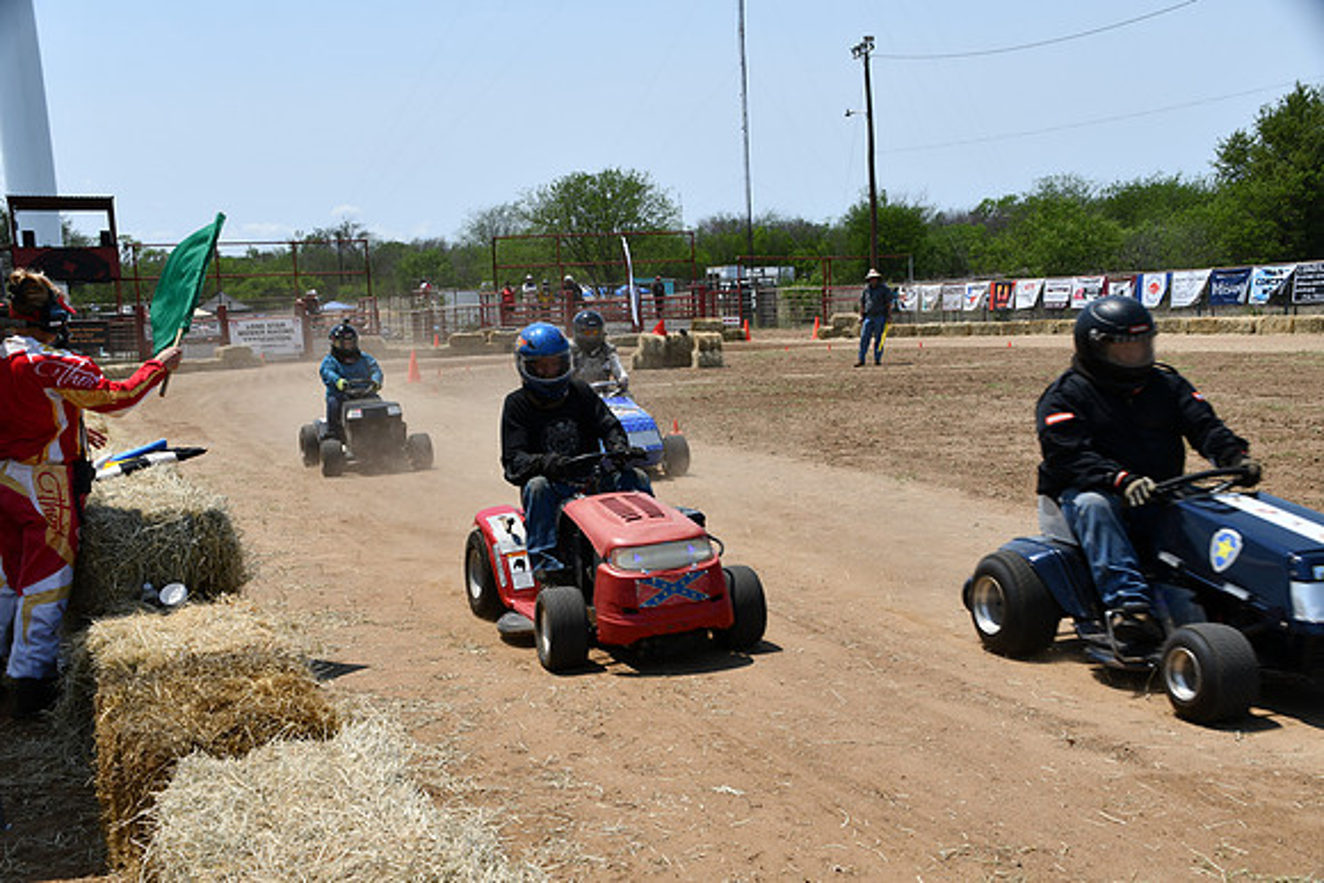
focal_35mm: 42
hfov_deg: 46.4
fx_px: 1545
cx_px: 662
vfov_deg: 31.9
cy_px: 442
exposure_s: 1/400
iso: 100
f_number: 10
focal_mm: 28
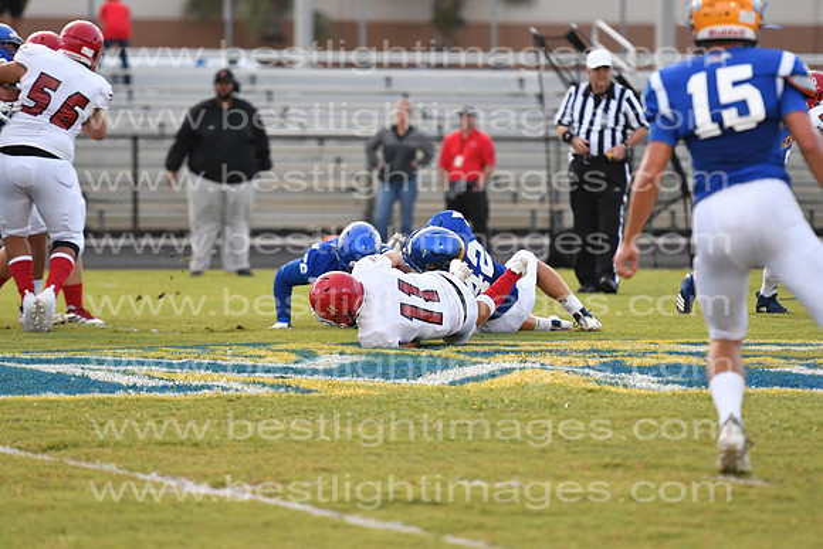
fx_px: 6345
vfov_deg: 5.0
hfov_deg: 7.4
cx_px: 412
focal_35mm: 278
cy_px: 274
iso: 1600
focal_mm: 185
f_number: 3.2
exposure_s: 1/800
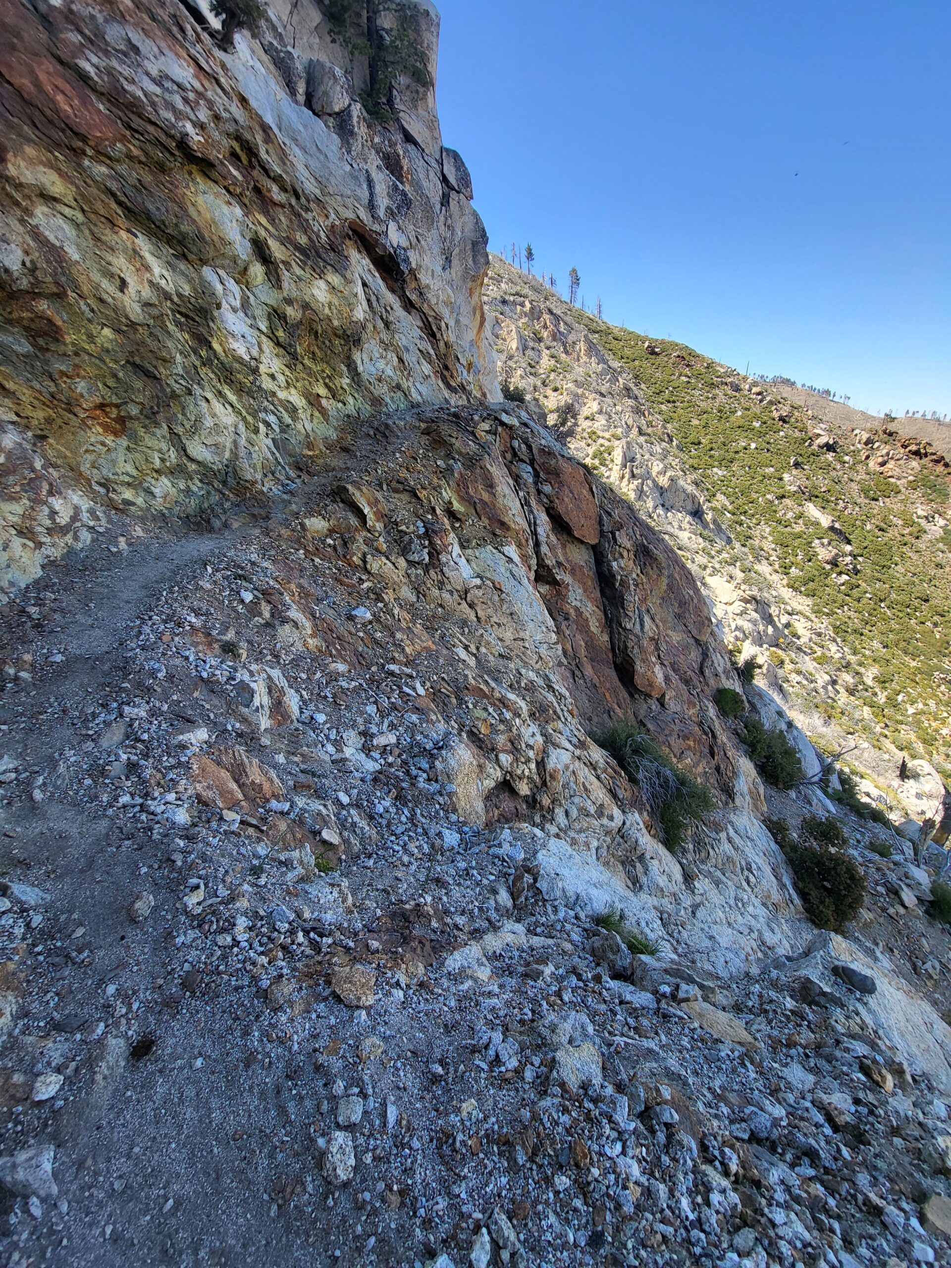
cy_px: 634
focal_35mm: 13
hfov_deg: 89.9
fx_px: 476
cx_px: 476
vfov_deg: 106.2
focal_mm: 1.74
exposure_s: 1/298
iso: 32
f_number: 2.2
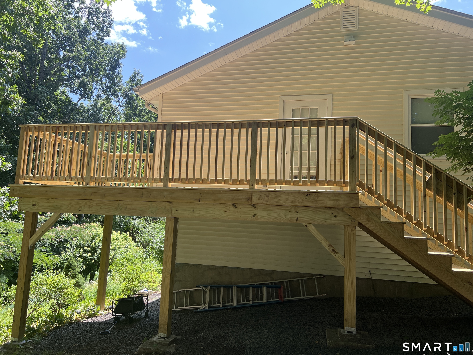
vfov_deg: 53.1
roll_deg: -2.5
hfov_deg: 67.3
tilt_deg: +5.6
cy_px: 178
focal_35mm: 26
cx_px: 236
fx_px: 355
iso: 50
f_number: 1.5
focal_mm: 5.7
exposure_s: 1/604
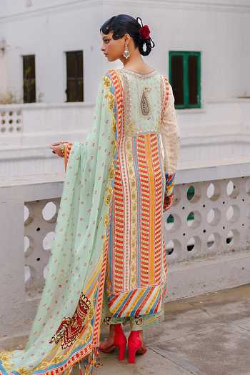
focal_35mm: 35
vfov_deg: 54.4
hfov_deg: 37.9
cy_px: 188
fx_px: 365
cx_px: 125
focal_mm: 35
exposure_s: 1/320
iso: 200
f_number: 2
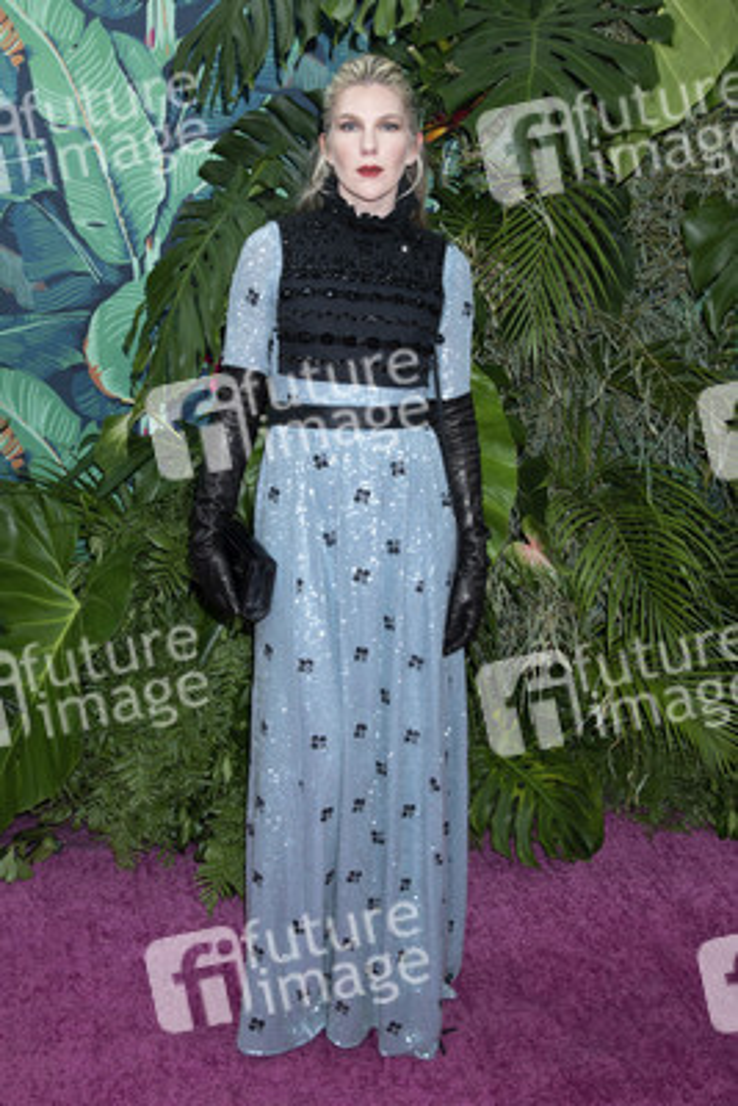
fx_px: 983
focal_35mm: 32
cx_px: 369
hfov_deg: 41.1
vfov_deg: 58.7
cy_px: 553
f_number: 7.1
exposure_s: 1/200
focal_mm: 32
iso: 400
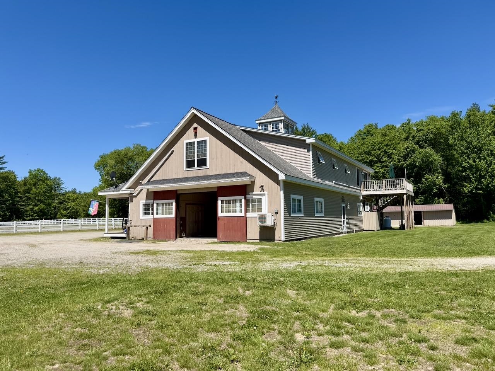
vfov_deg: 56.8
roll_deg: +1.5
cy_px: 186
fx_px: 343
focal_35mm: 24
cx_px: 248
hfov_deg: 71.6
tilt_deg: +3.5
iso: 80
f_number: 1.78
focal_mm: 6.76
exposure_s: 1/5319
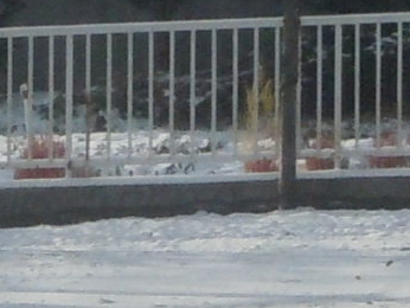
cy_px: 588
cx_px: -27
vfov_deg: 2.3
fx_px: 7716
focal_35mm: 651
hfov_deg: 3.0
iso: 400
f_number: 10.6
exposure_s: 1/800
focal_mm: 15.6
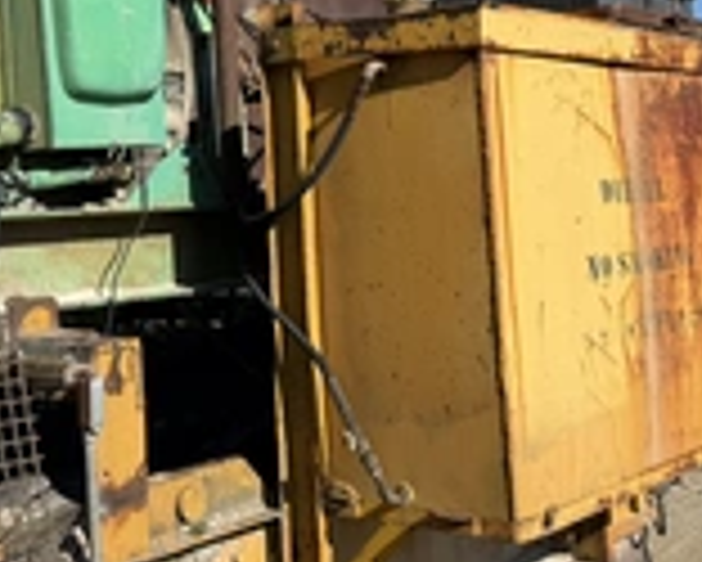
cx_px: 202
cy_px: 58
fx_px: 1247
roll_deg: +2.2
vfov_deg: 24.7
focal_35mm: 60
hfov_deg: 31.0
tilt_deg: +8.3
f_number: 1.78
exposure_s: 1/4673
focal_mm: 6.76
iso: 80
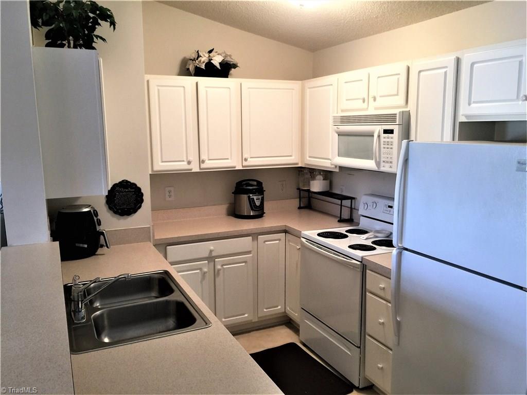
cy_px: 198
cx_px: 264
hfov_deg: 61.7
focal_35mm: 29
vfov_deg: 48.2
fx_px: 442
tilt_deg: -5.2
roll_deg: -0.6
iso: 40
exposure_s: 1/15
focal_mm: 4.15
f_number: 2.2
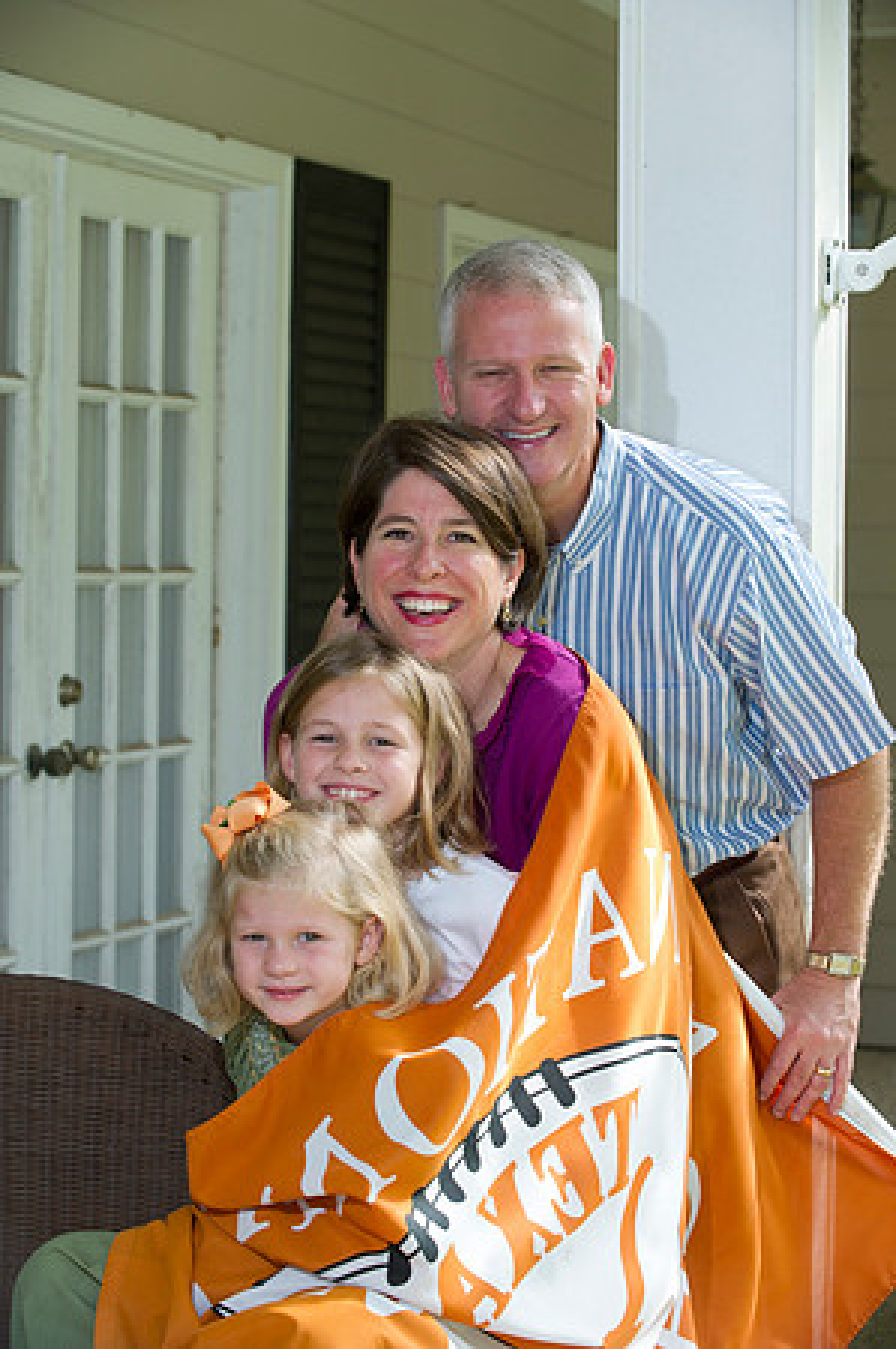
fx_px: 3218
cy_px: 674
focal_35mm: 86
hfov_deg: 15.9
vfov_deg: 23.7
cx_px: 448
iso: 320
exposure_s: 1/160
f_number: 5
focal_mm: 86
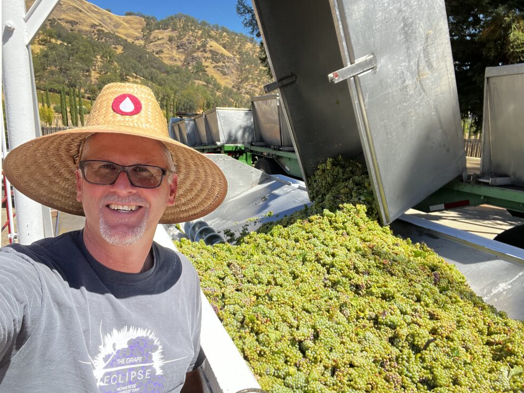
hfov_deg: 71.6
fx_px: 363
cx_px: 252
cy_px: 198
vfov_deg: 56.8
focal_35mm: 24
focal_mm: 2.71
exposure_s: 1/400
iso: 32
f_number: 2.2
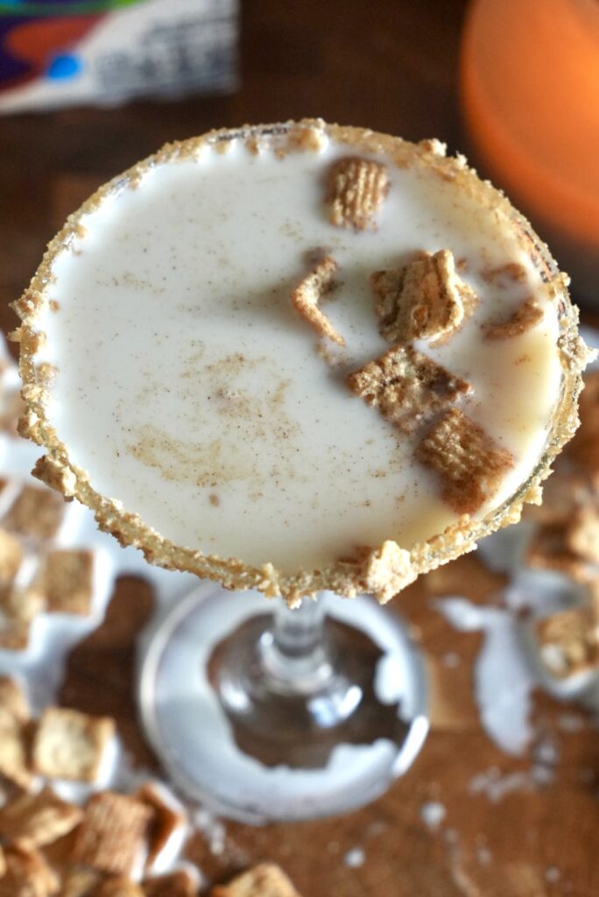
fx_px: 1693
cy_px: 448
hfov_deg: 20.1
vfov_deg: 29.7
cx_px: 300
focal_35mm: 68
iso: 1600
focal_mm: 45.3
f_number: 4.5
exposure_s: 1/125
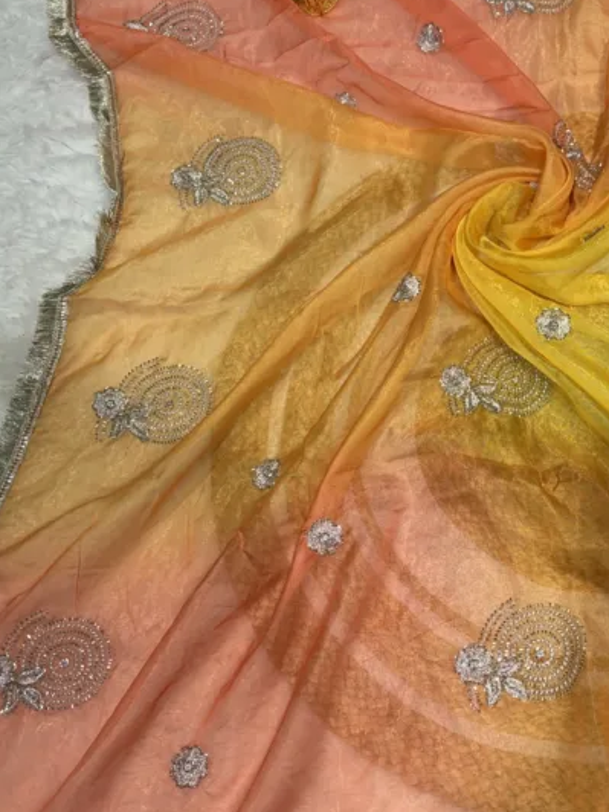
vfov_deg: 42.8
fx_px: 1032
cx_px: 498
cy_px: 469
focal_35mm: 44
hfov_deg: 31.9
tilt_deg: -67.5
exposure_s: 1/100
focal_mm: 5.96
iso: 40
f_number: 1.6
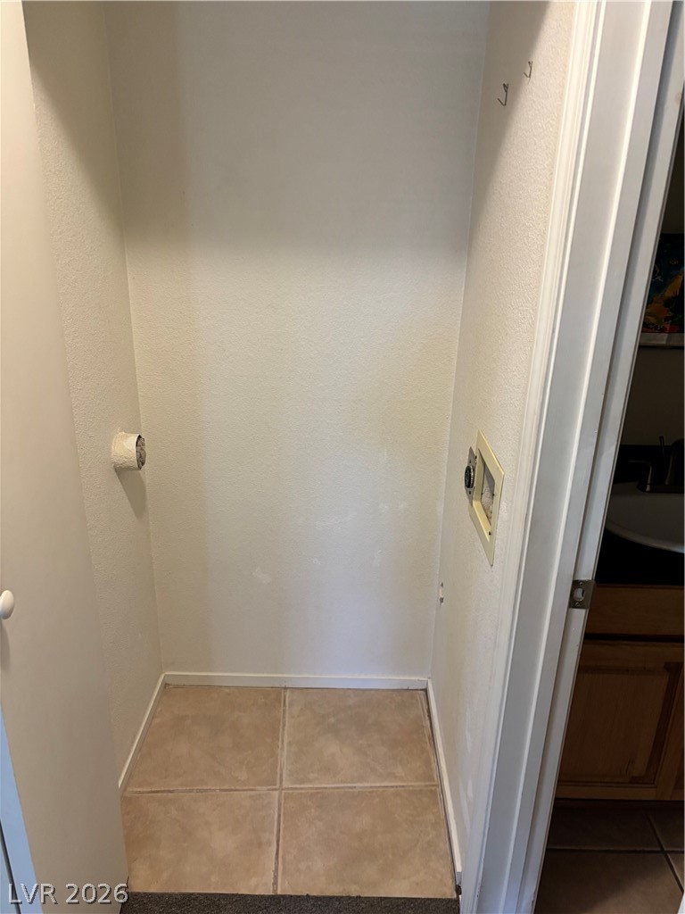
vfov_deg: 67.3
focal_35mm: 26
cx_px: 342
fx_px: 686
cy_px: 457
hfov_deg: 53.1
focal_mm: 5.96
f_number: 1.6
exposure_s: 1/60
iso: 250
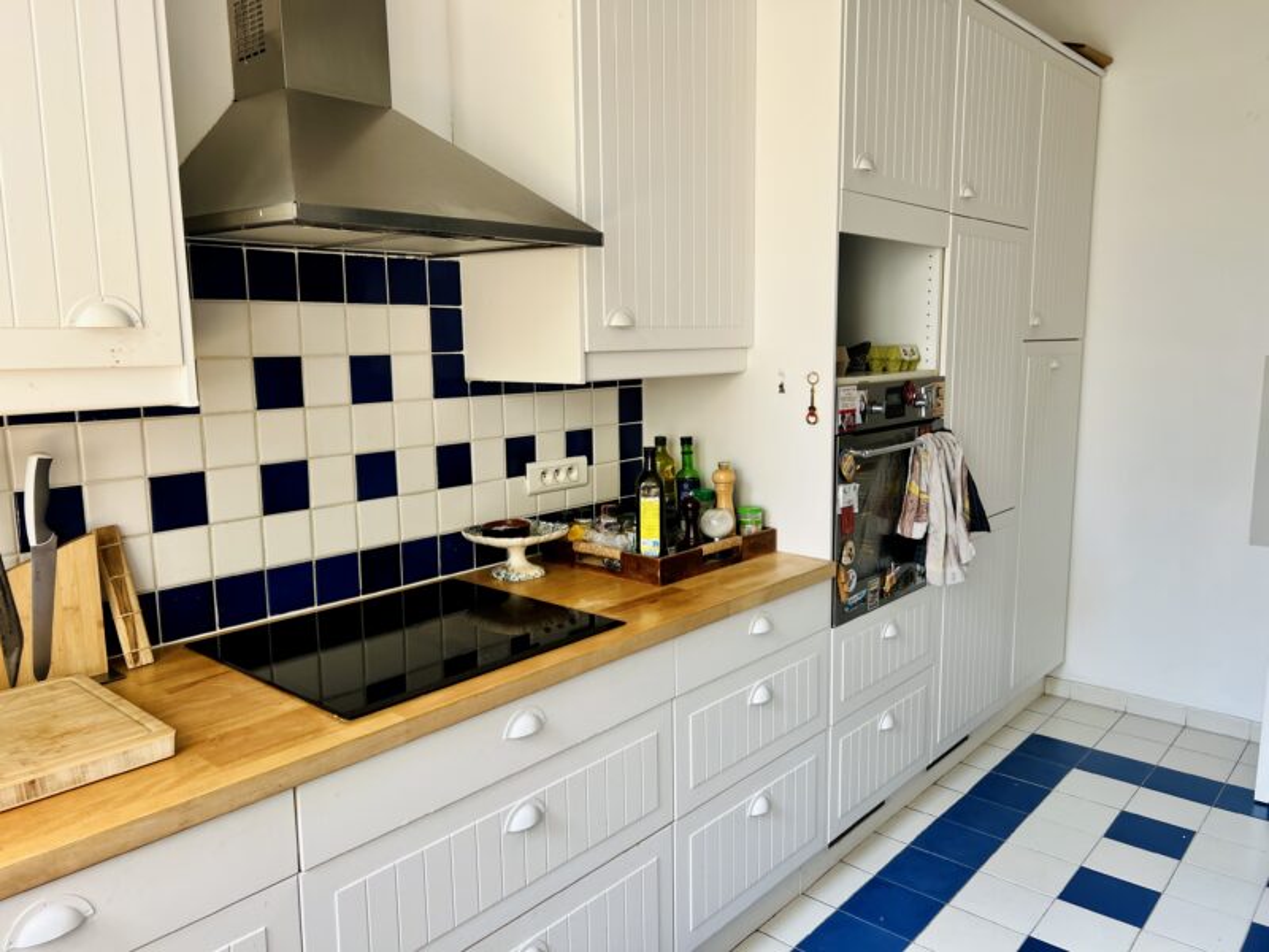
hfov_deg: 67.3
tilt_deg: -8.6
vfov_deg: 53.1
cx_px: 634
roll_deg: +1.0
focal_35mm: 26
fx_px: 953
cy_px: 476
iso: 32
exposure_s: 1/121
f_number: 1.5
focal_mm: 5.7
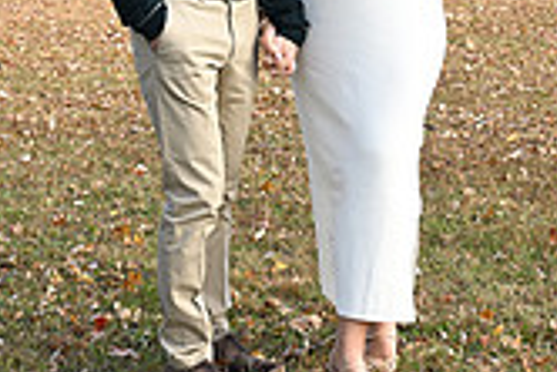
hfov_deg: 14.3
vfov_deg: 9.5
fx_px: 2214
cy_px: -102
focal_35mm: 143
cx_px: 292
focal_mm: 41
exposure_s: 1/80
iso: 200
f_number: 6.3
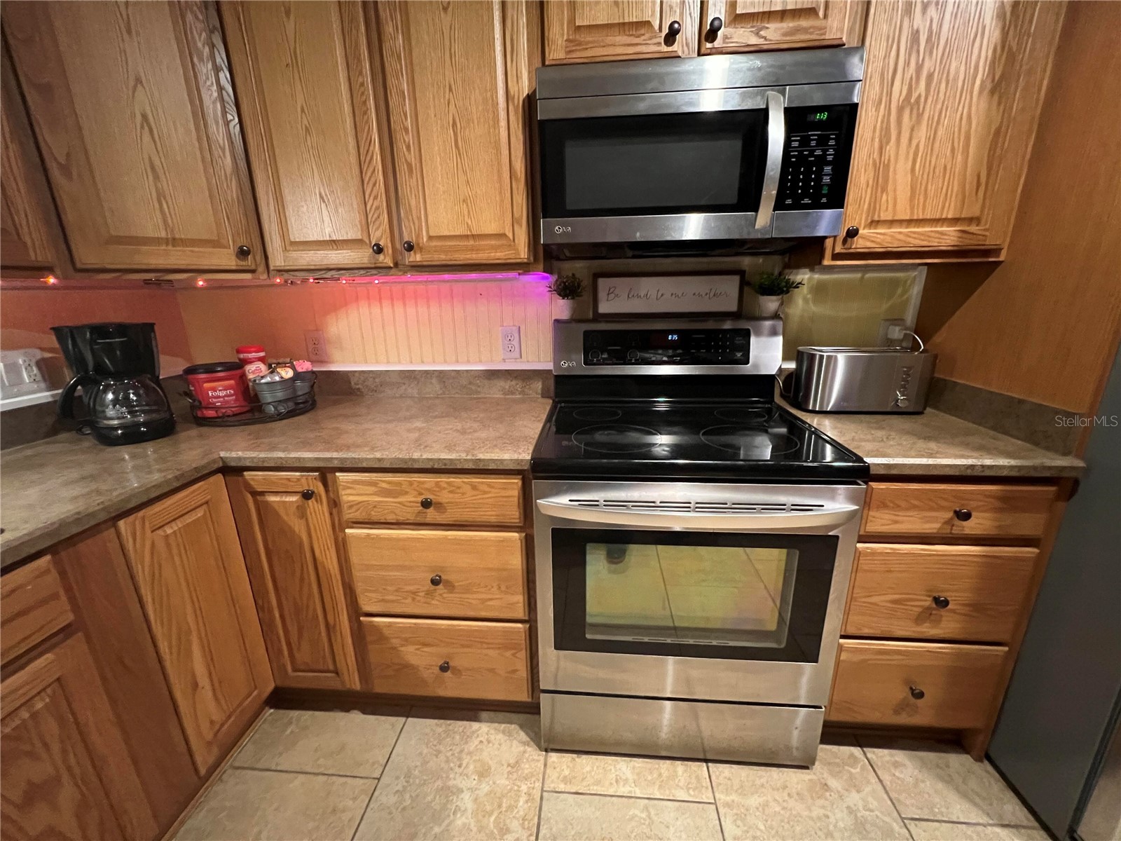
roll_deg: +1.1
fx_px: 421
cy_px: 420
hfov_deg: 106.2
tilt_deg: -16.0
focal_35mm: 13
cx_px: 560
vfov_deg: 89.9
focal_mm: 1.57
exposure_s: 1/40
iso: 800
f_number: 1.8
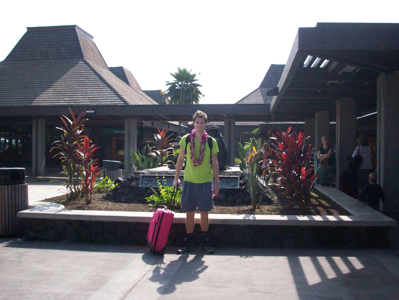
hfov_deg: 50.1
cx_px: 200
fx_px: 426
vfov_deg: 38.7
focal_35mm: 37
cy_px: 150
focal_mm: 6.2
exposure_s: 1/581
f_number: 5.6
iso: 200
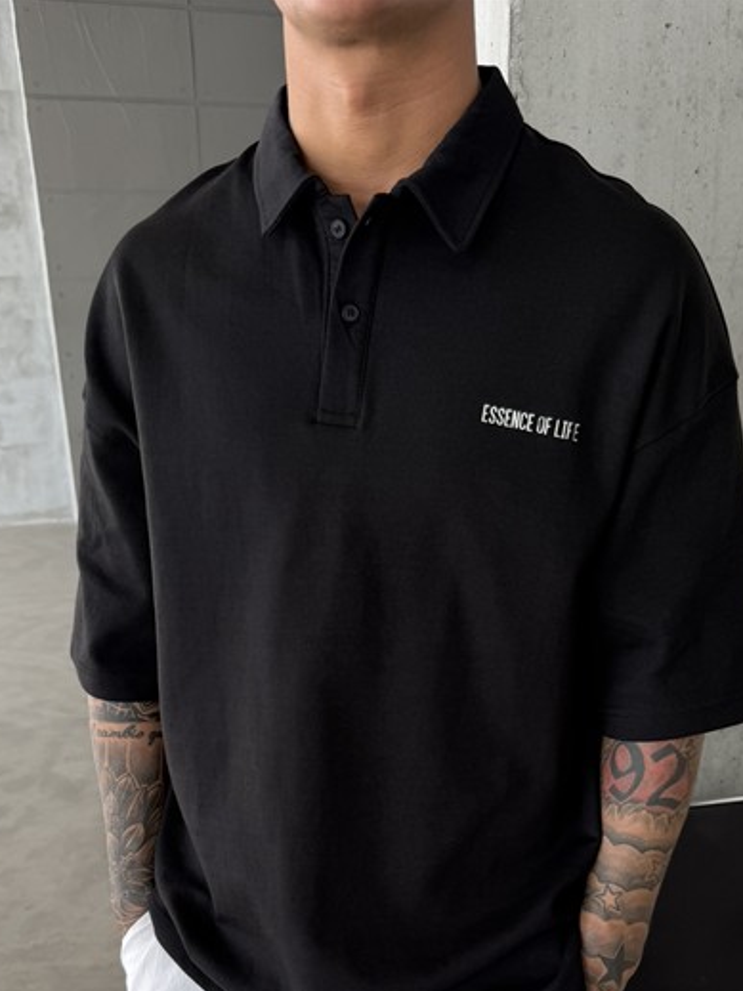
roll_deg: +0.5
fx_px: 1059
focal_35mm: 37
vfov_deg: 48.0
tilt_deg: -24.0
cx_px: 422
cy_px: 760
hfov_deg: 38.6
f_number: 1.78
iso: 64
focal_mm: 6.76
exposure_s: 1/131
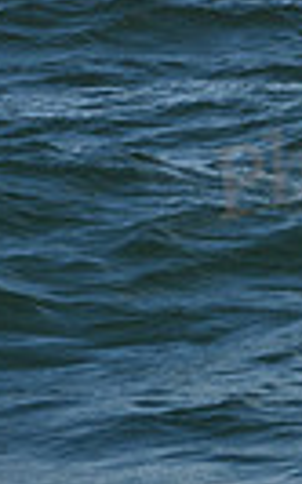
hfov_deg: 3.5
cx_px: 917
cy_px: -115
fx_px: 4812
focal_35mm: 365
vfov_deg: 5.7
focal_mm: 82
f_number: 9
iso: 320
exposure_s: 1/1600
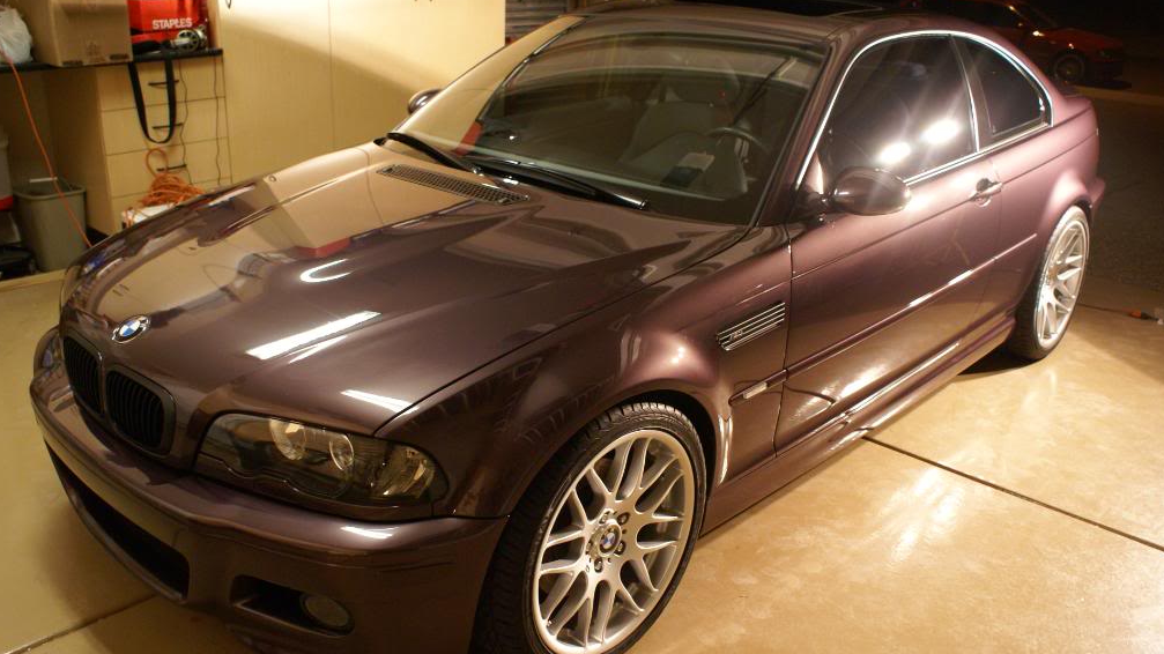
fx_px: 987
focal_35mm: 32
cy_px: 329
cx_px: 586
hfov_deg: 61.0
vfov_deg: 36.7
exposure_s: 1/15
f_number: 4
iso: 400
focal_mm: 20
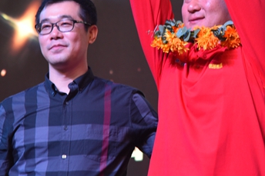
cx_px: 177
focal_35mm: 292
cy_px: -17
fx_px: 2148
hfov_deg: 7.1
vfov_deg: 4.7
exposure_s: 1/60
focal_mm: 120
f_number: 4
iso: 500
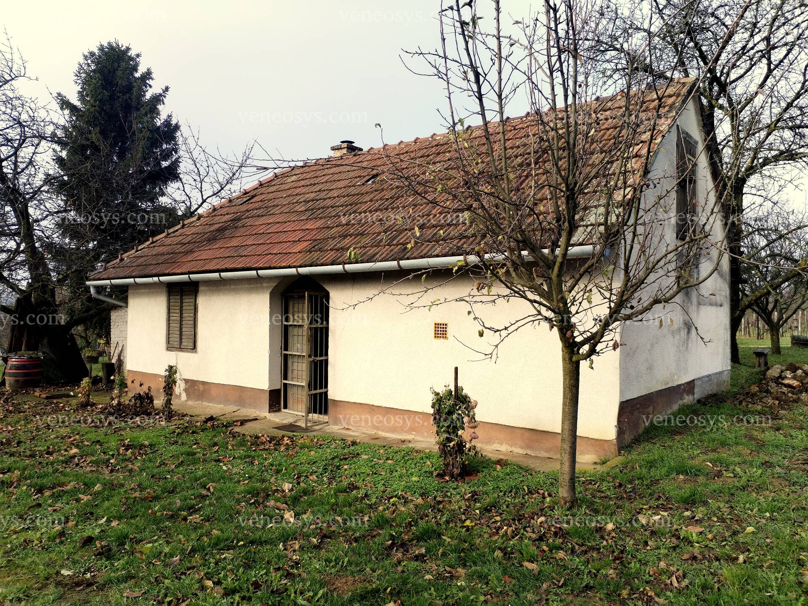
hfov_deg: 61.7
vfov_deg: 48.2
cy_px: 303
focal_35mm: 29
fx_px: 677
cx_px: 404
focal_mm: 4.75
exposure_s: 1/594
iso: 100
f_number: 1.8
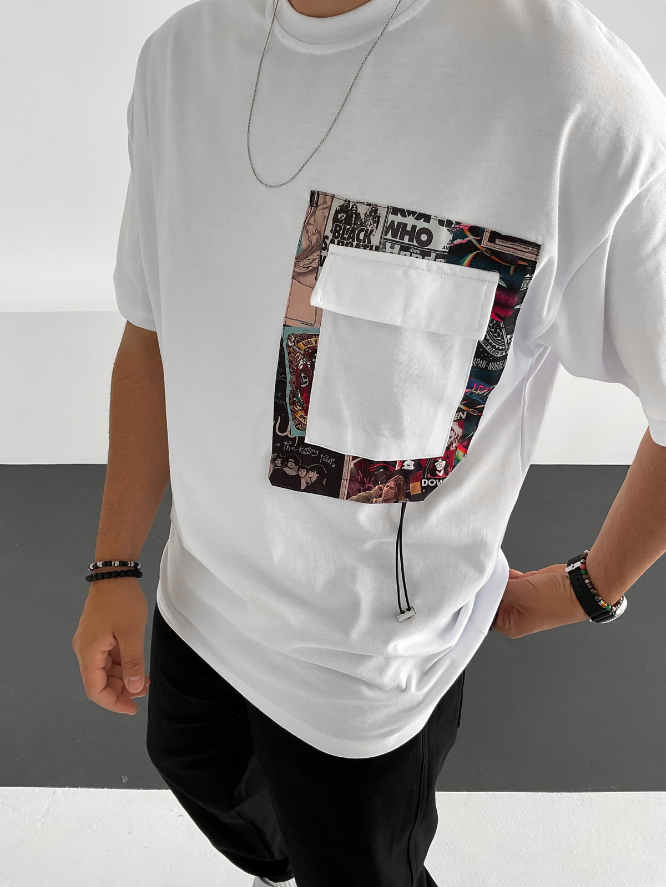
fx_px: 744
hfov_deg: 48.2
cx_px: 333
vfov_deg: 61.7
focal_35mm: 29
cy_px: 444
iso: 32
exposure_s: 1/120
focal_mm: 3
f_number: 1.8
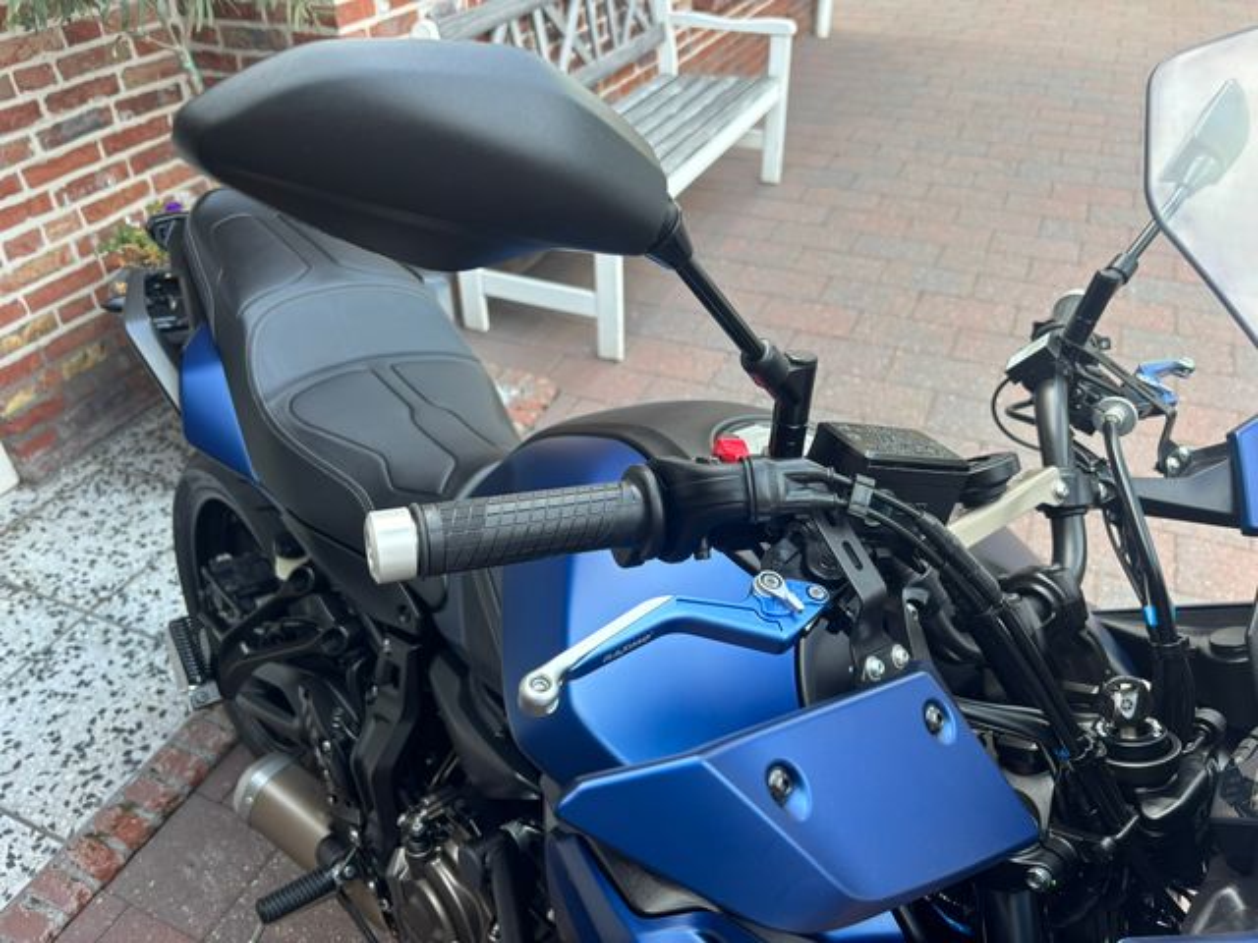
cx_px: 629
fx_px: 945
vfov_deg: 53.1
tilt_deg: -37.0
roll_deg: +2.1
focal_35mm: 26
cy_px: 472
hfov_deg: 67.3
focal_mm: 5.96
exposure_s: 1/121
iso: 40
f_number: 1.6
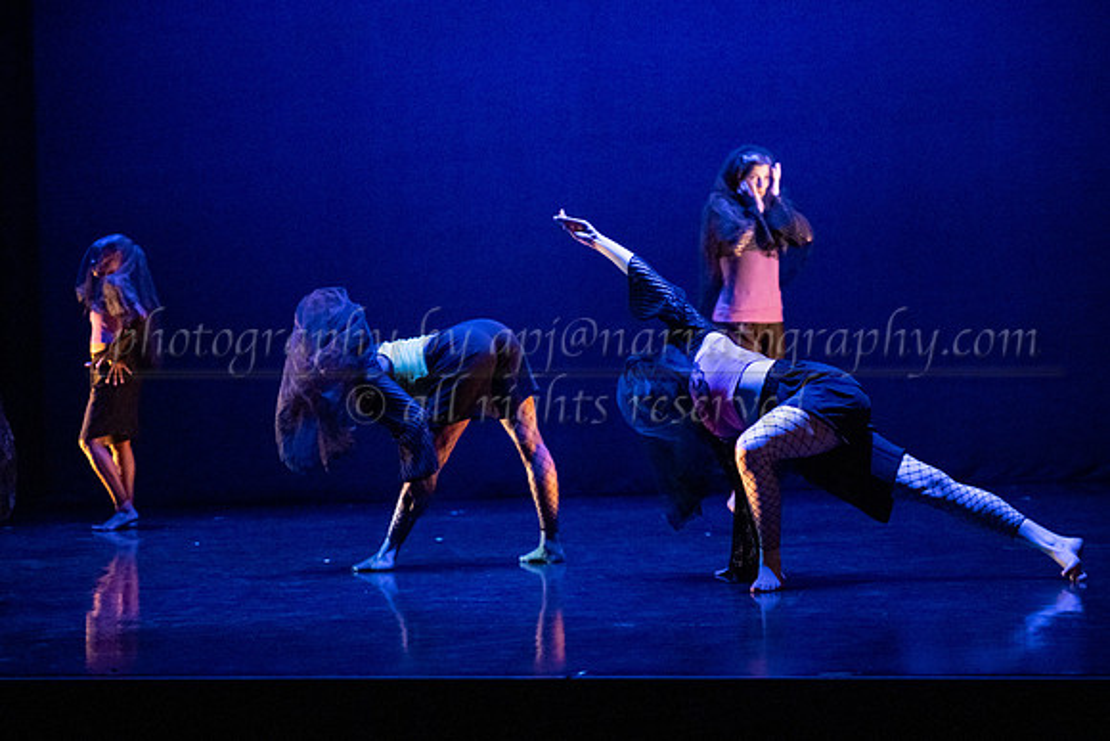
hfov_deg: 28.7
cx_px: 513
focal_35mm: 70
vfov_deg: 19.4
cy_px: 374
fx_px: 2166
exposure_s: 1/250
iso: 4000
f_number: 2.8
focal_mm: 62
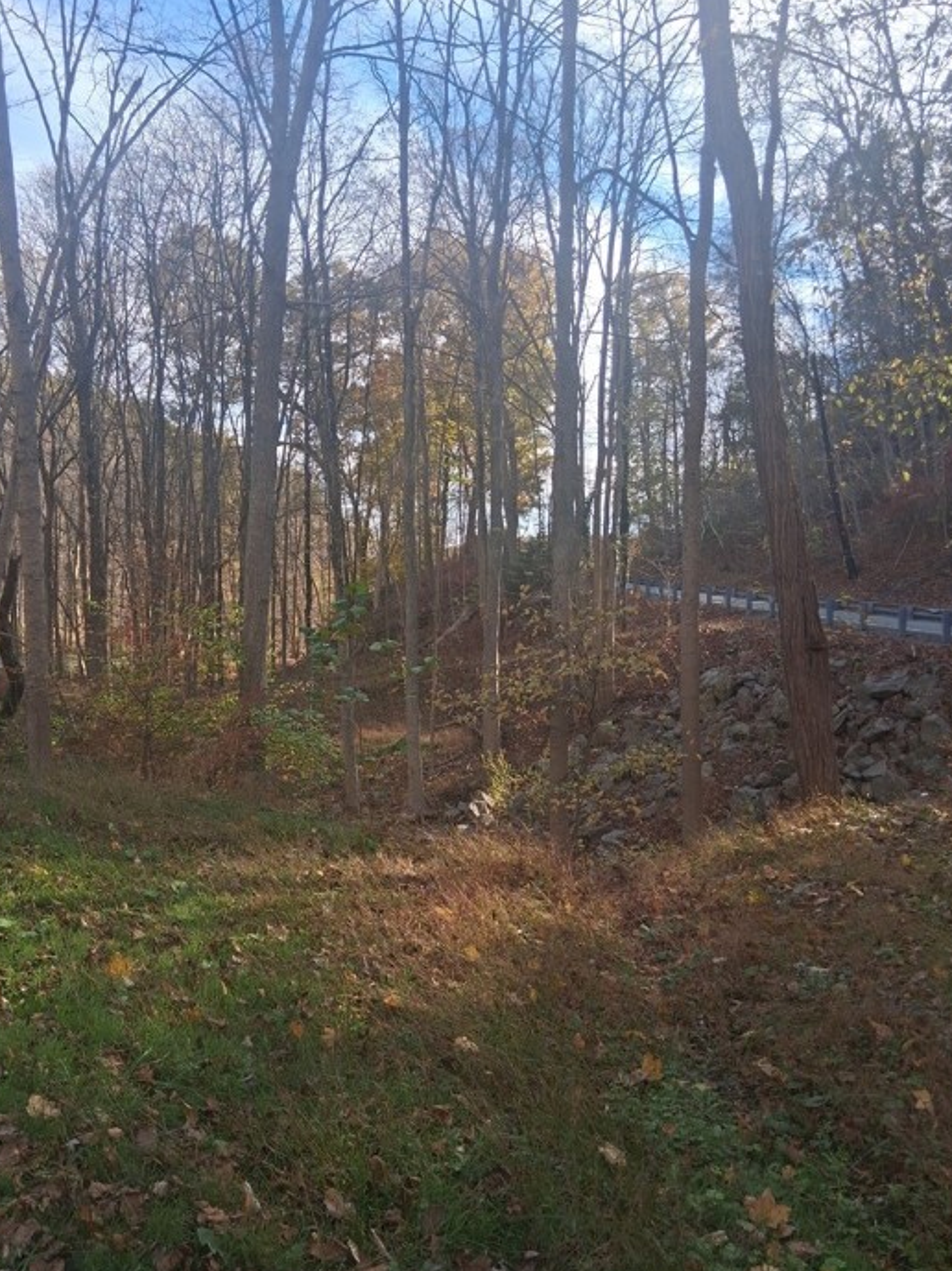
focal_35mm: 29
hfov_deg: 48.2
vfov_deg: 61.6
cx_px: 448
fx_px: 1064
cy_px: 585
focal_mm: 3.98
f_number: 1.8
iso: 25
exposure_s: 1/293
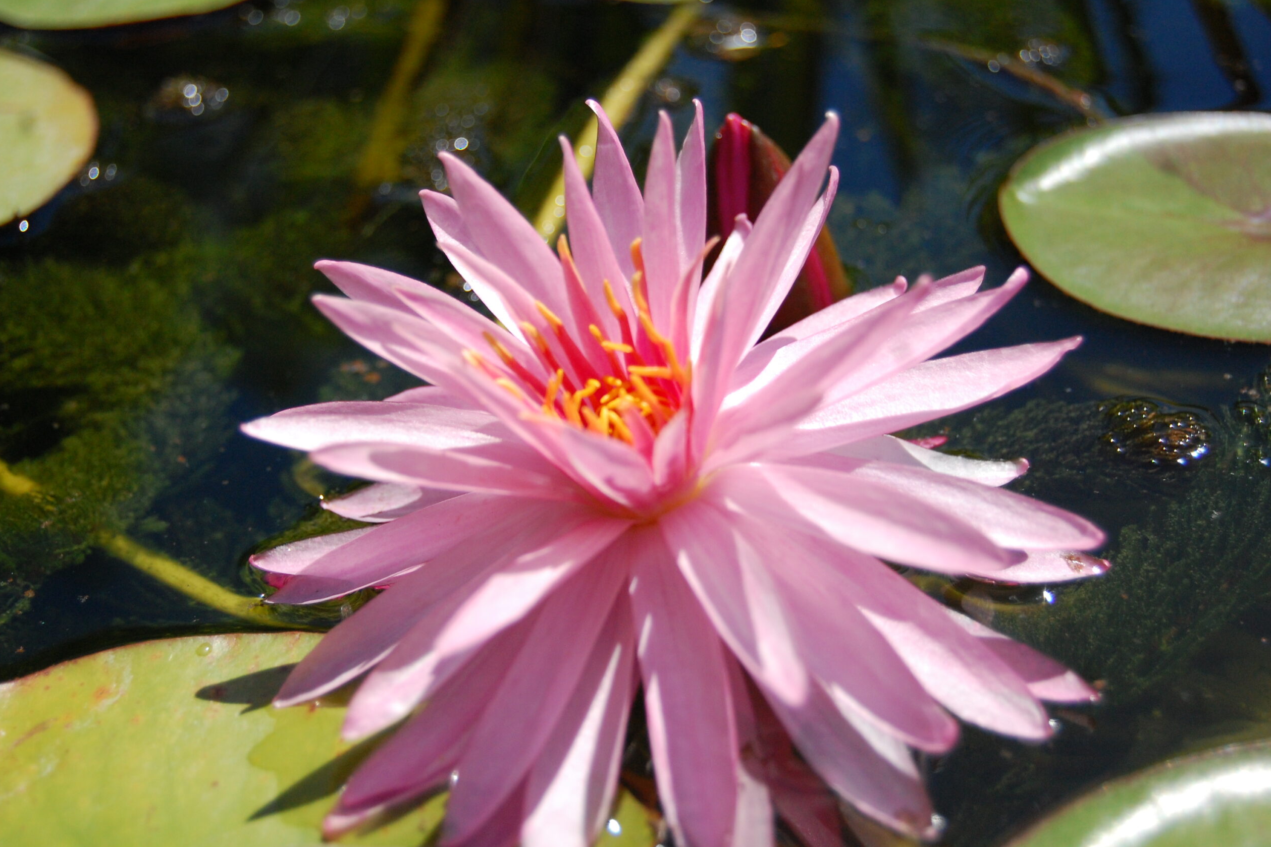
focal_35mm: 64
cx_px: 632
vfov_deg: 21.2
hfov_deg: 31.4
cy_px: 424
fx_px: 2260
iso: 800
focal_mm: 42
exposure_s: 1/4000
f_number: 5.3
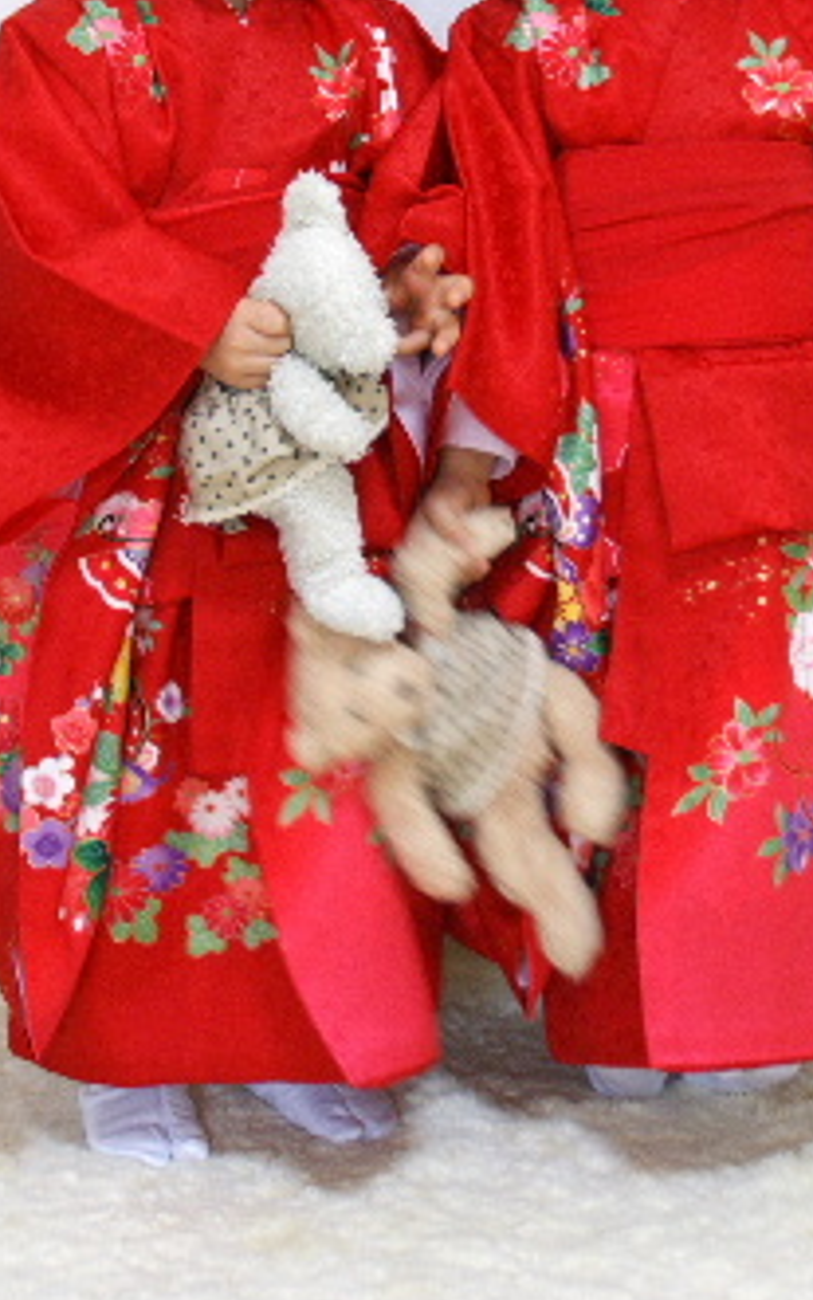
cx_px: 436
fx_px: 3260
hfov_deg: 14.2
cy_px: 355
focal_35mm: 92
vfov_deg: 22.4
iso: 400
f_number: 4.5
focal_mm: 40
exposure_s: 1/20
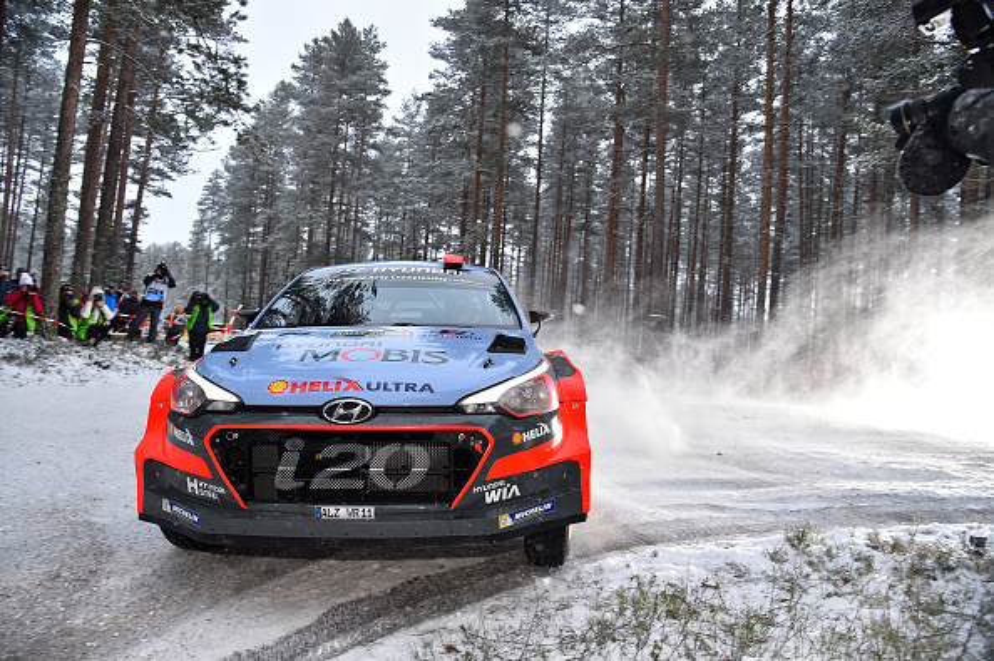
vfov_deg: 53.1
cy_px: 330
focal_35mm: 24
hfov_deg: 73.8
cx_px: 497
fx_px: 662
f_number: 5
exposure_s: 1/500
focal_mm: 24
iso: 2500
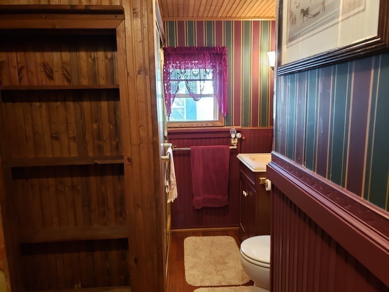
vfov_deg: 53.1
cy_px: 146
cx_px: 194
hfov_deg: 67.3
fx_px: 292
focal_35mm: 26
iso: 250
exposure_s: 1/40
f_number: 1.5
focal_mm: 4.3
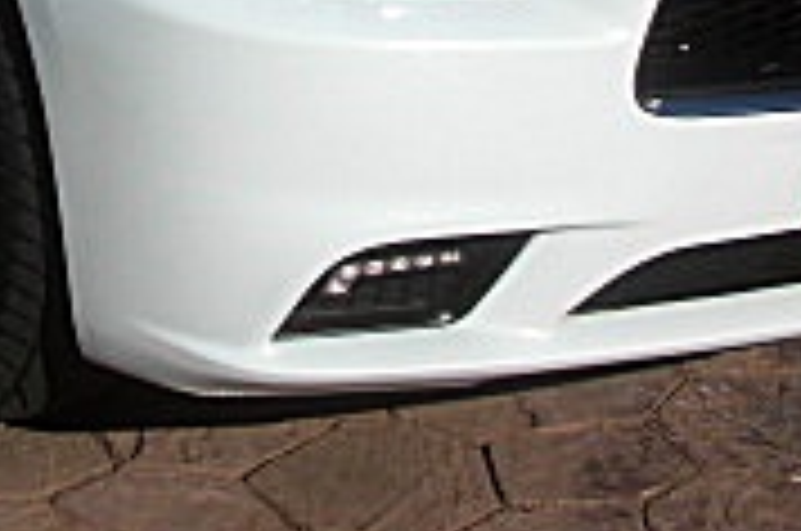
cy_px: -374
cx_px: 27
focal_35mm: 135
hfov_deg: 15.0
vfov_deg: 9.7
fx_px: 2998
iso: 50
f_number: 7.9
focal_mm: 6.3
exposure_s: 1/250
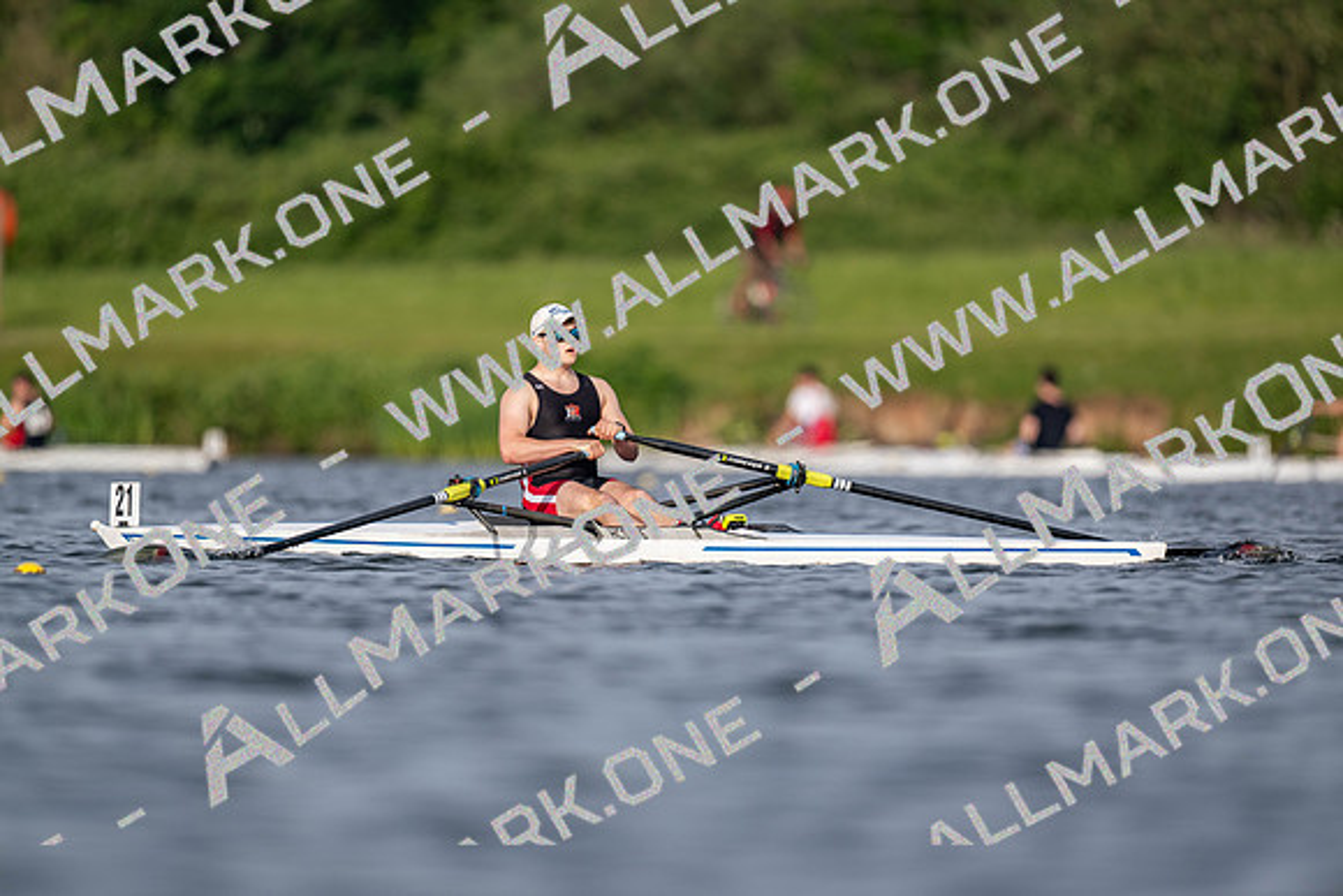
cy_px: 448
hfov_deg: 3.4
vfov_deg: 2.3
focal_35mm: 600
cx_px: 672
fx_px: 22388
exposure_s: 1/2500
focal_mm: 600
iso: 250
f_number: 4
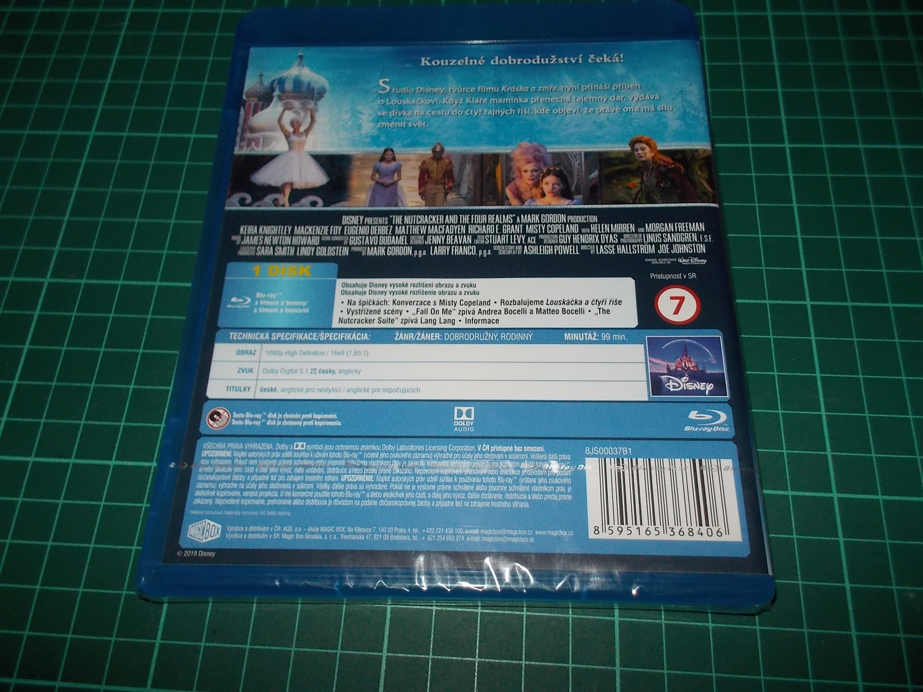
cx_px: 462
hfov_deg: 61.7
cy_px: 346
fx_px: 773
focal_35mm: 29
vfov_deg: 48.2
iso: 200
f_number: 3.3
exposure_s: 1/30
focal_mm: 4.1
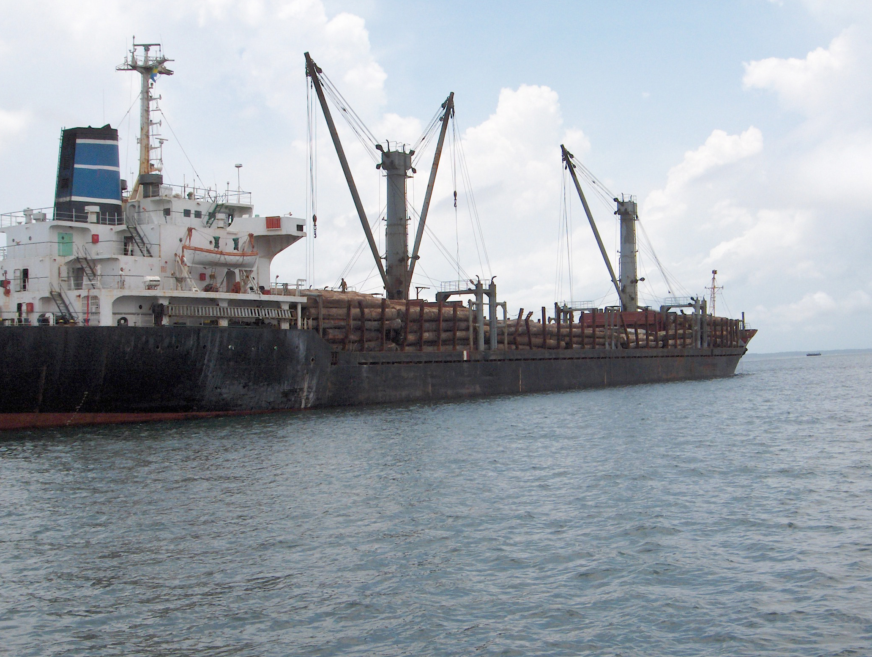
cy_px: 385
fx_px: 1236
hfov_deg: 38.8
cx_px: 478
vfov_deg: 29.7
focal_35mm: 49
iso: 100
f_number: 4.8
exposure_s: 1/1205
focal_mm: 8
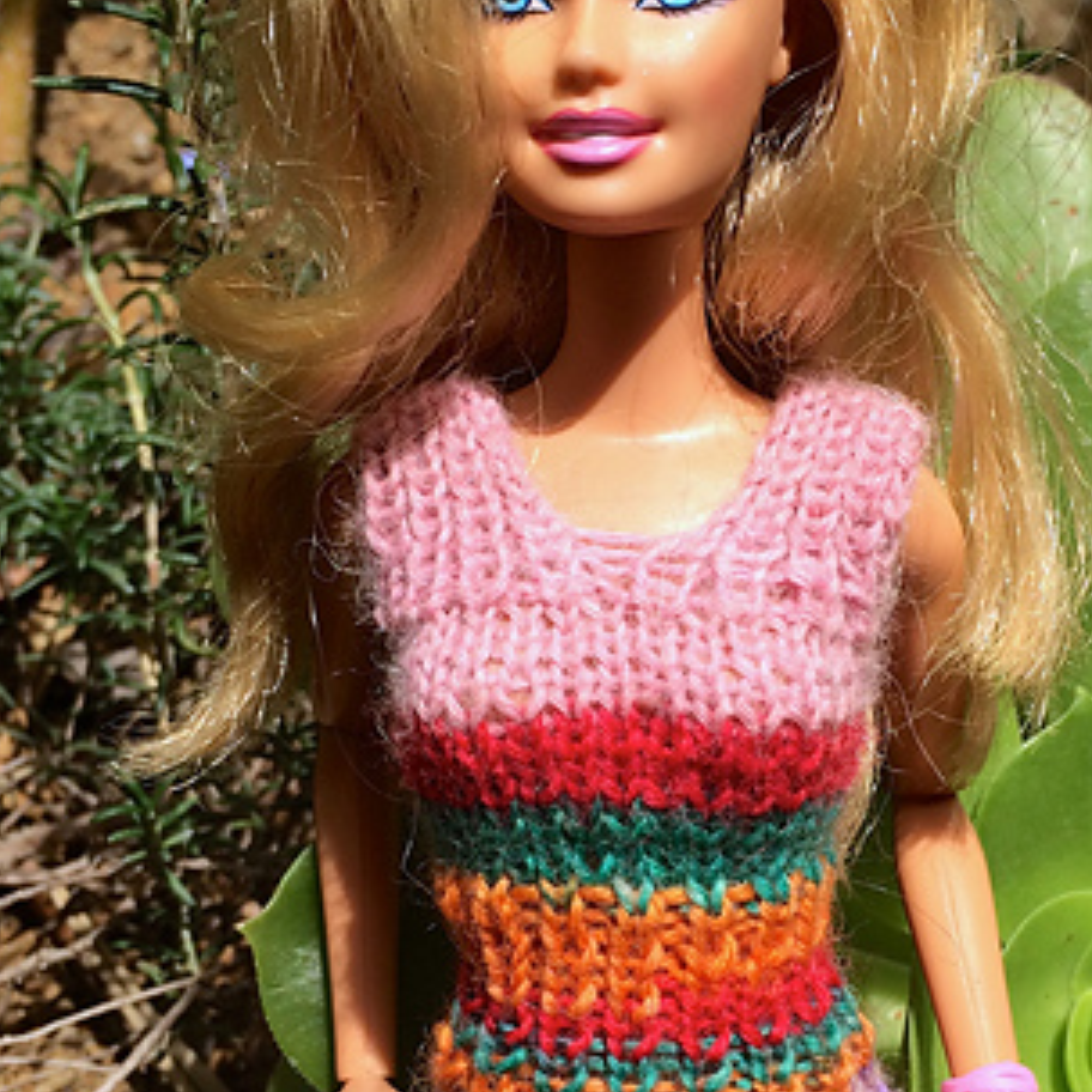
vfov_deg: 31.5
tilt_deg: -16.4
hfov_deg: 31.4
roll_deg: +0.2
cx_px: 729
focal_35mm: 54
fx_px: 1927
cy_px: 679
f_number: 2.2
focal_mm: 4.15
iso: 32
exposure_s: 1/1282
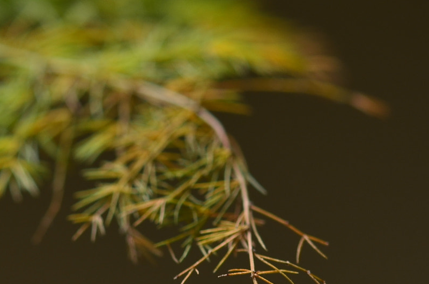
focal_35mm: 403
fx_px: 4796
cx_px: 160
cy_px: 252
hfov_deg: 5.1
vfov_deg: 3.4
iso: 100
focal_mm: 105
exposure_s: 1/50
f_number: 6.3
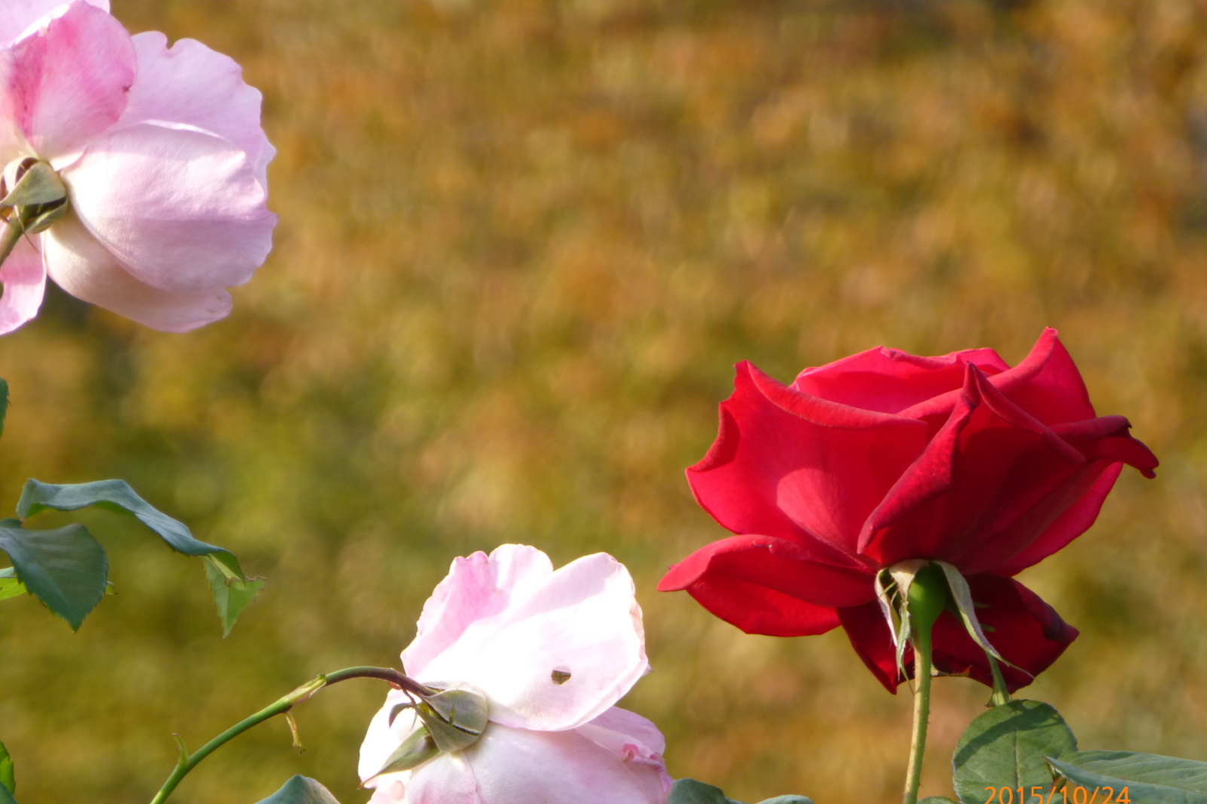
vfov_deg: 2.7
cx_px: 604
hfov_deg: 4.1
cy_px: 434
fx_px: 16761
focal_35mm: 500
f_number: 6.4
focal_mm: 86
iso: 125
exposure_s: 1/125
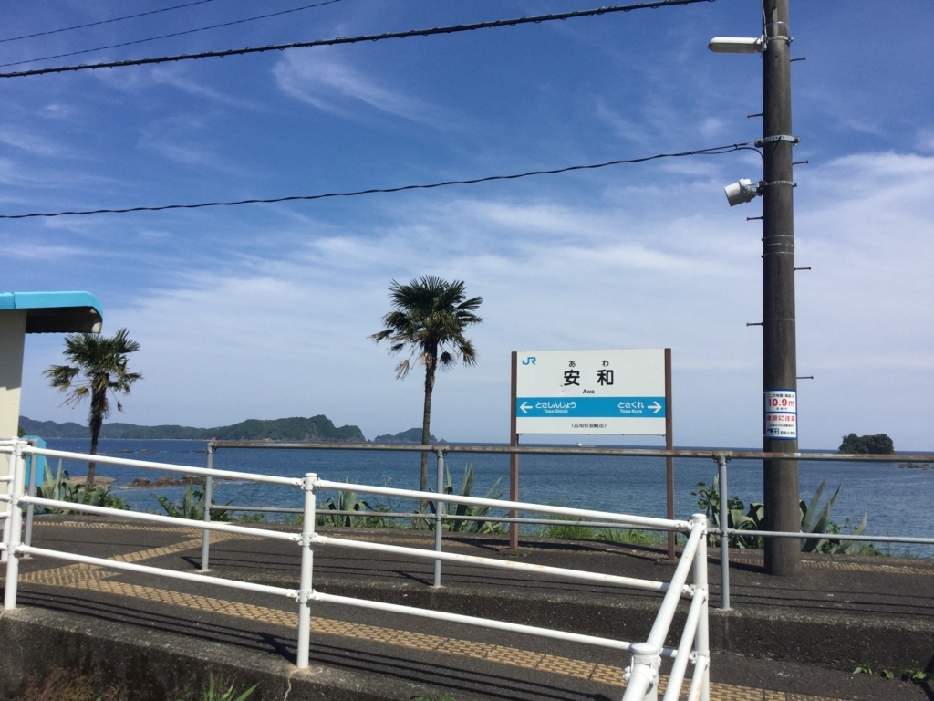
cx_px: 467
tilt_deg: +4.5
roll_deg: +0.0
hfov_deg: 58.4
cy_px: 350
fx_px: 836
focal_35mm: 31
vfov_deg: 45.4
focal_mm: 3.3
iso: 25
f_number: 2.4
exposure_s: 1/2262
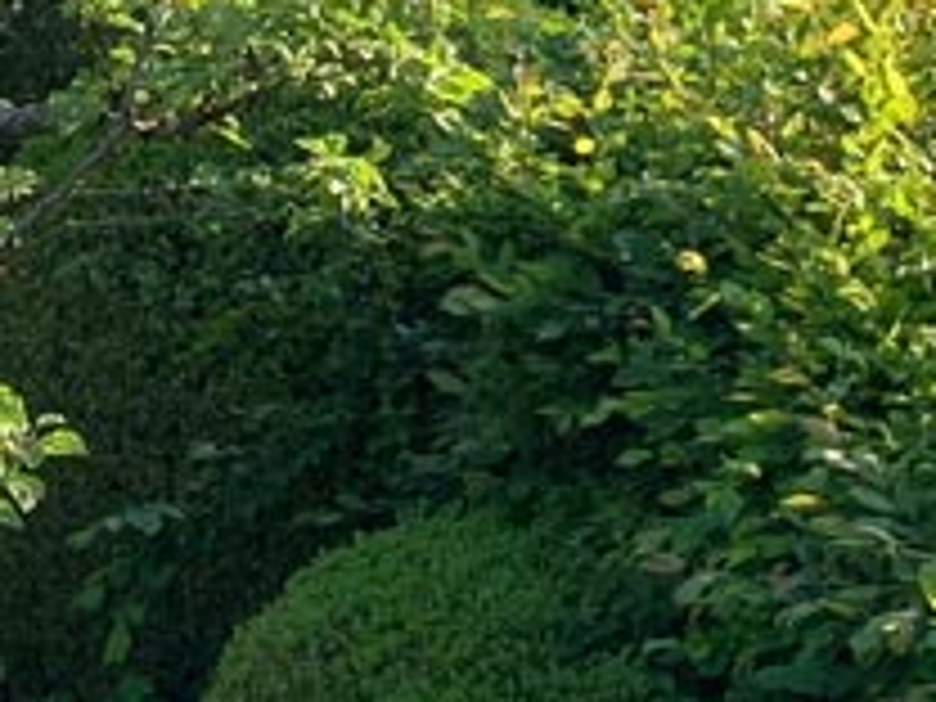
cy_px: -117
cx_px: 180
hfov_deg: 13.1
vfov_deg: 9.8
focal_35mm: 150
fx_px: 4056
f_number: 1.8
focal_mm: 4.25
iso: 25
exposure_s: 1/465
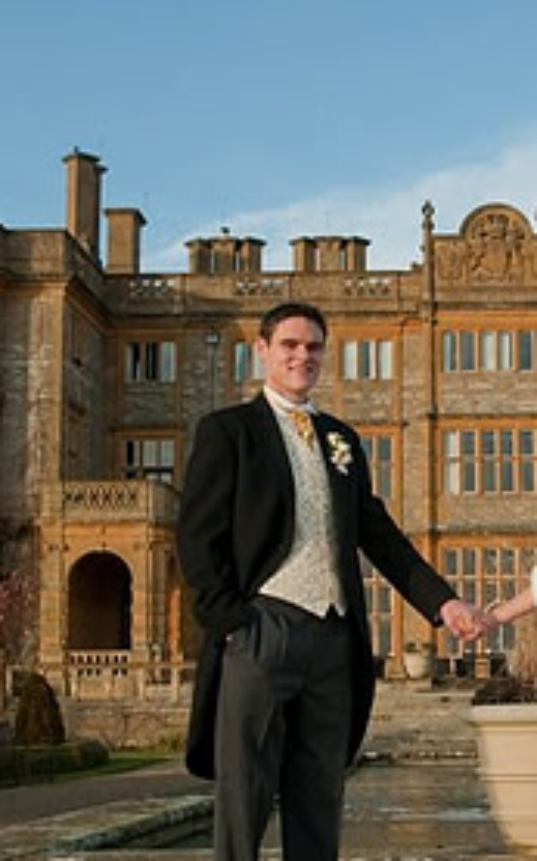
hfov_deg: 19.8
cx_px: 518
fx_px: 1499
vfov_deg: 31.9
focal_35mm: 64
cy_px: 494
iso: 400
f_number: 8
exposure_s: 1/320
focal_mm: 20
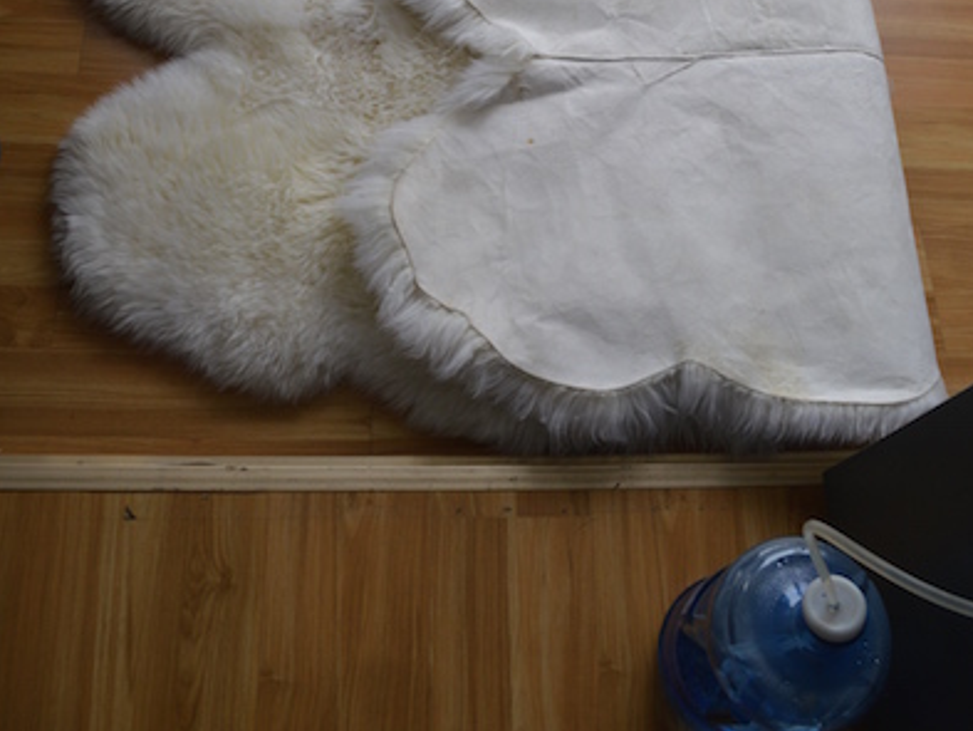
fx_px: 1237
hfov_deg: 42.9
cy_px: -10
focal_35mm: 44
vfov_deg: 30.4
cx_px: 491
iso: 320
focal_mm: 20
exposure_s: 1/125
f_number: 5.6
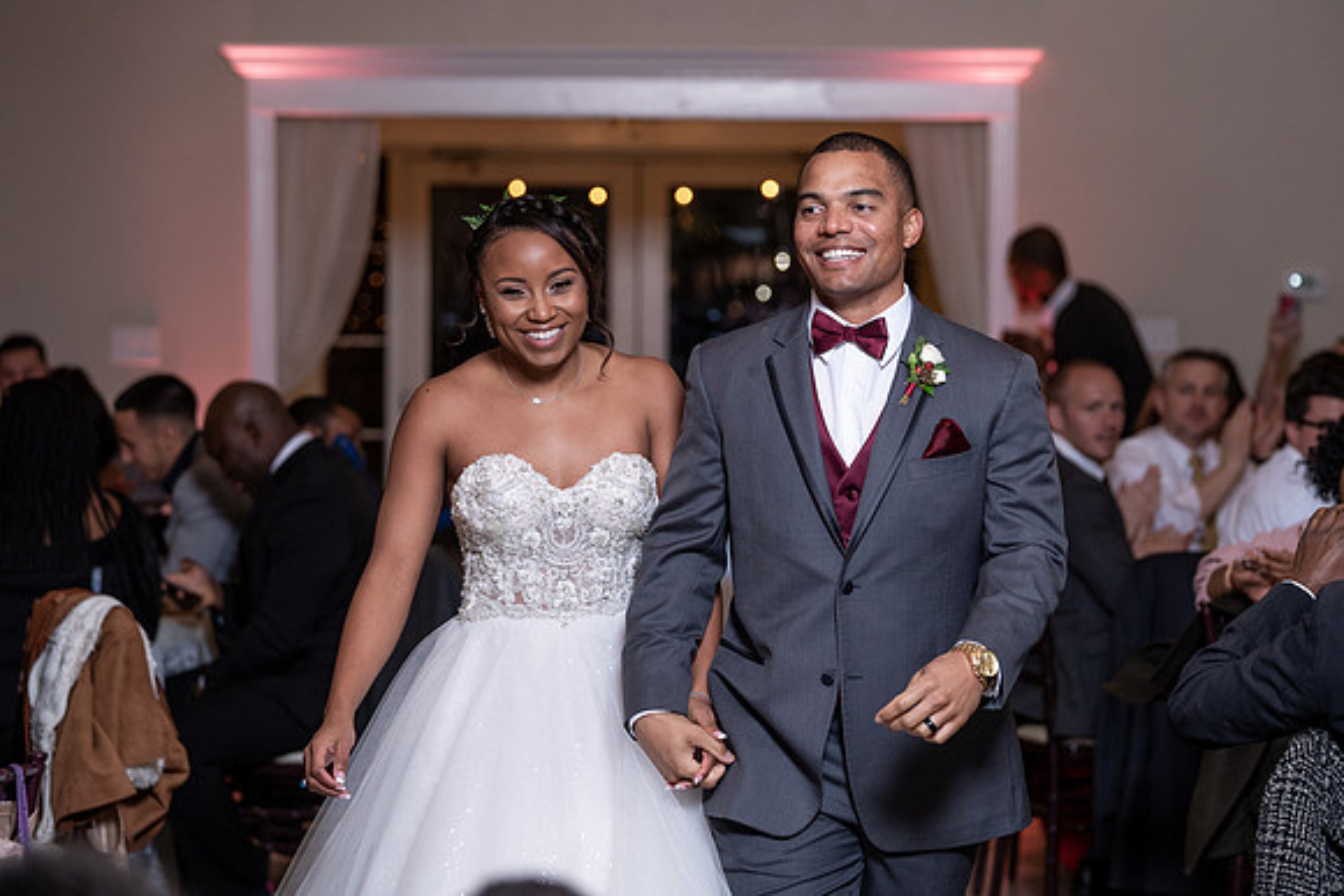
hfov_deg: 15.6
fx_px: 4896
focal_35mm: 131
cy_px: 394
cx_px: 749
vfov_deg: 10.5
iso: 800
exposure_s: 1/200
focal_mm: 114
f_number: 4
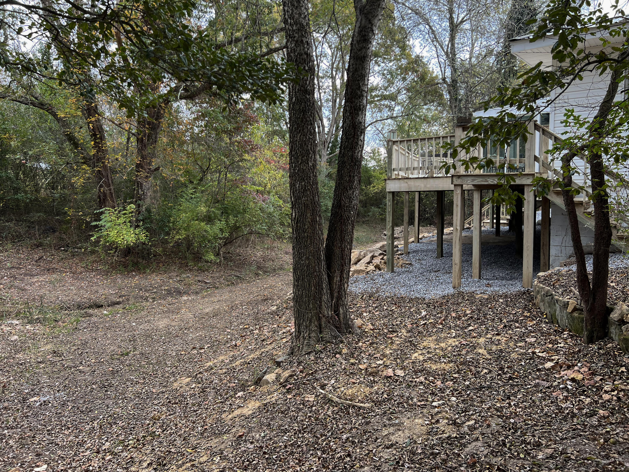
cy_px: 236
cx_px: 314
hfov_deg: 67.3
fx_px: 472
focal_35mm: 26
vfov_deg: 53.1
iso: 50
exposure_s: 1/121
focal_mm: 5.7
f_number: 1.5
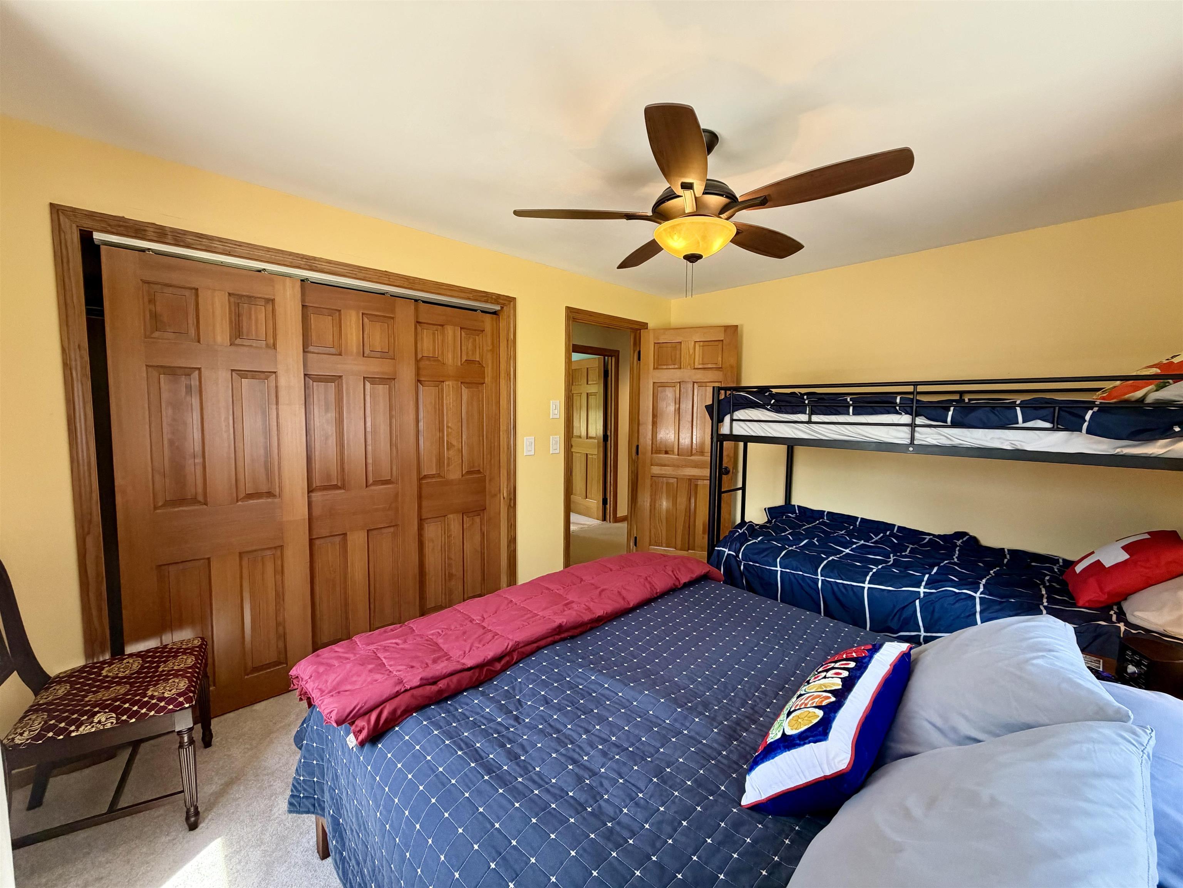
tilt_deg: -3.7
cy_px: 444
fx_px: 478
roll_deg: +0.0
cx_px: 592
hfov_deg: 102.1
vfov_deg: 85.7
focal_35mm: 14
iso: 250
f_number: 2.2
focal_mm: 2.22
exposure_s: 1/120
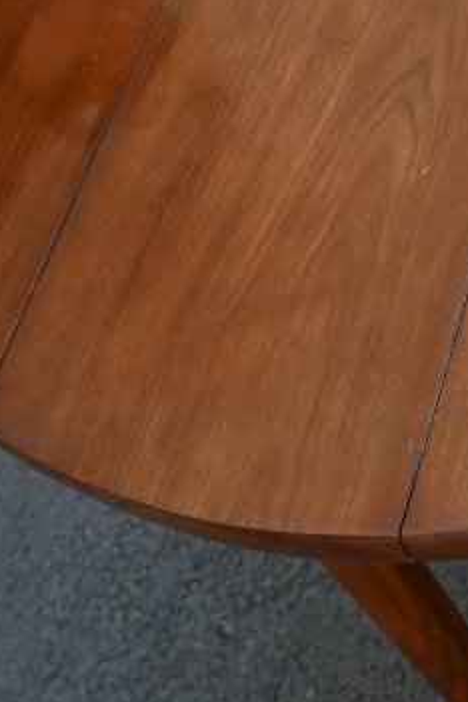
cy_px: 102
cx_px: 786
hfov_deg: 11.9
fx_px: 2100
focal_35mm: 108
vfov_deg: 18.7
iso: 320
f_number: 4
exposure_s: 1/250
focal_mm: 21
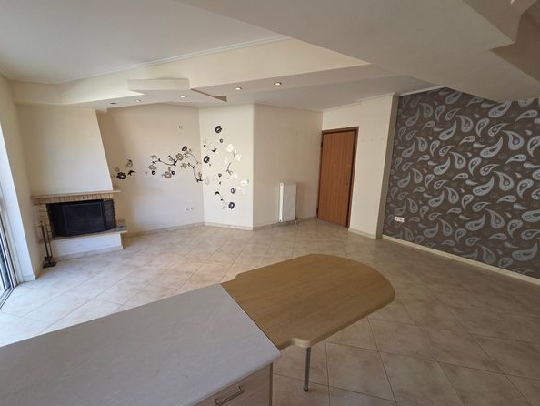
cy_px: 208
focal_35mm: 14
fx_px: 218
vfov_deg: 85.7
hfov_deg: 101.9
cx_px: 250
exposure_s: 1/105
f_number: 2.2
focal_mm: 2.2
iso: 50
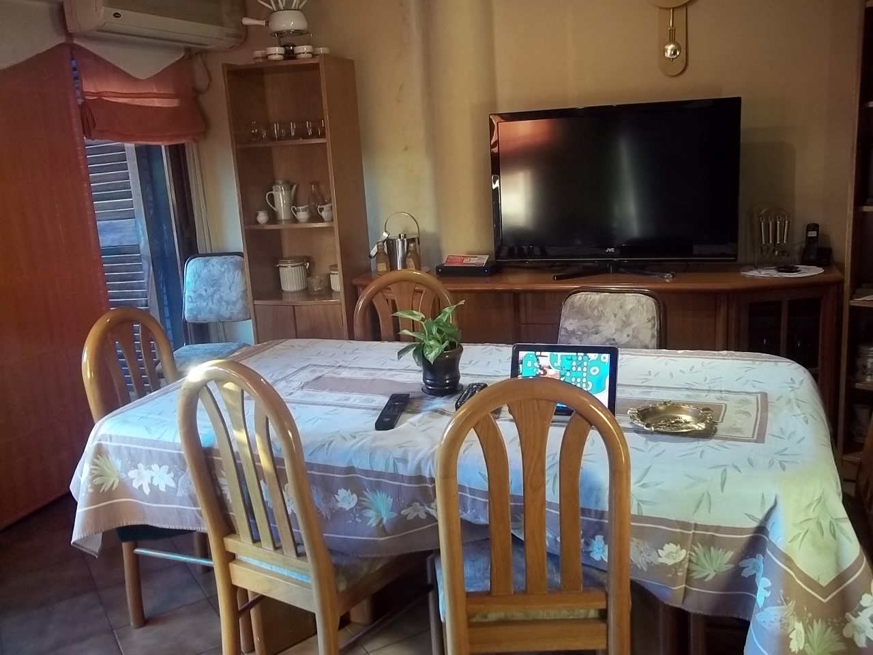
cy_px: 328
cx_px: 436
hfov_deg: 56.8
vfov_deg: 44.2
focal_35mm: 32
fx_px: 807
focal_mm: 5.7
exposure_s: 1/15
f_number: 2.9
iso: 160
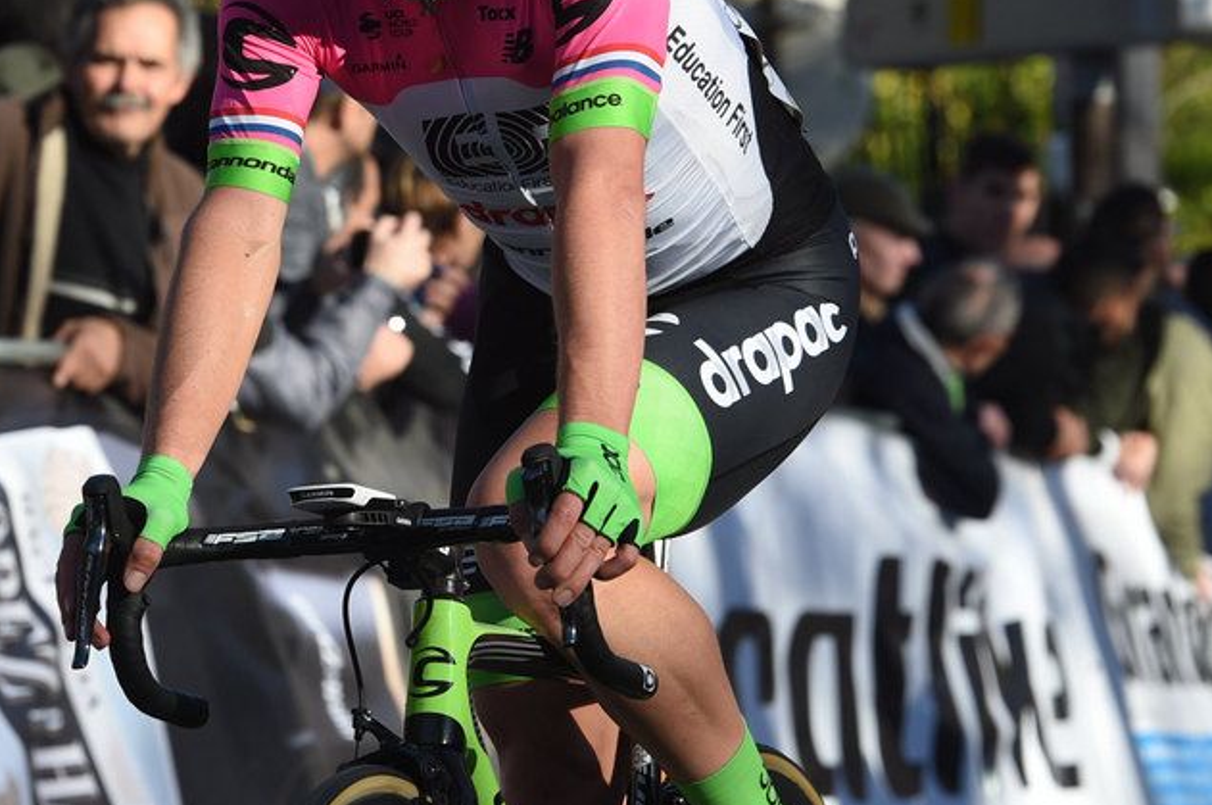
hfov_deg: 6.6
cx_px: 521
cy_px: 110
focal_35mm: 314
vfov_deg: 4.4
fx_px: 10558
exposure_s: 1/1000
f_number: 7.1
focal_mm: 165
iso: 800
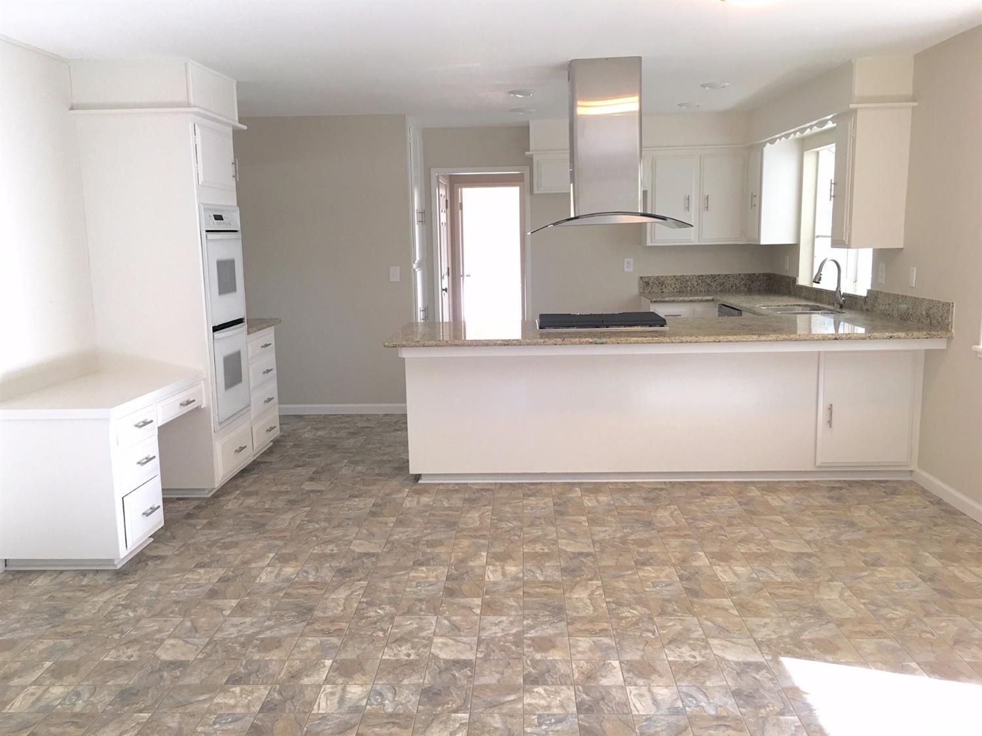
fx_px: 822
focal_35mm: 29
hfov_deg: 61.7
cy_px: 368
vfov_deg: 48.2
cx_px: 491
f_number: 2.2
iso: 32
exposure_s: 1/30
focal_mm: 4.15
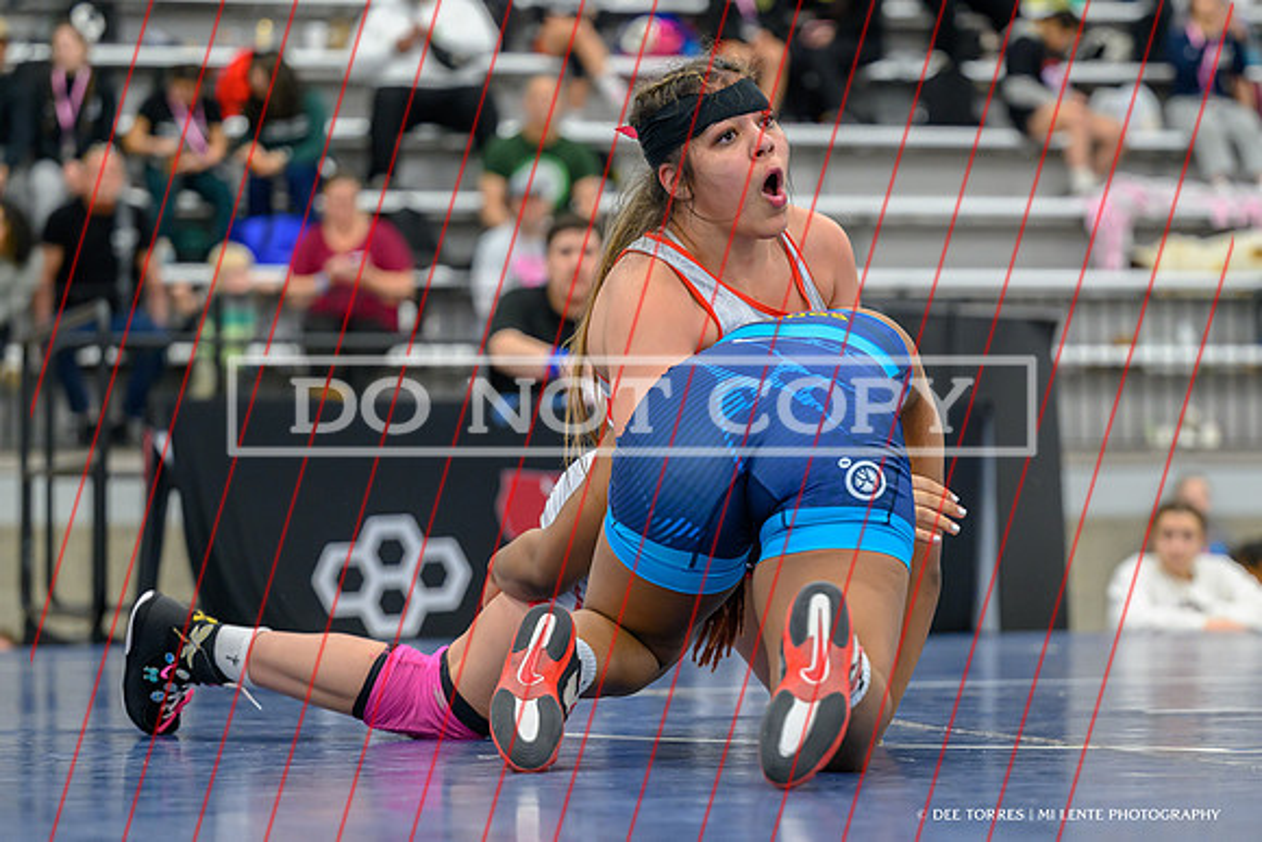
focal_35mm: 133
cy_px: 445
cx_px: 746
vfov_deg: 10.3
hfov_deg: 15.4
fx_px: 4676
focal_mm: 95
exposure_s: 1/800
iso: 2000
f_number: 2.8
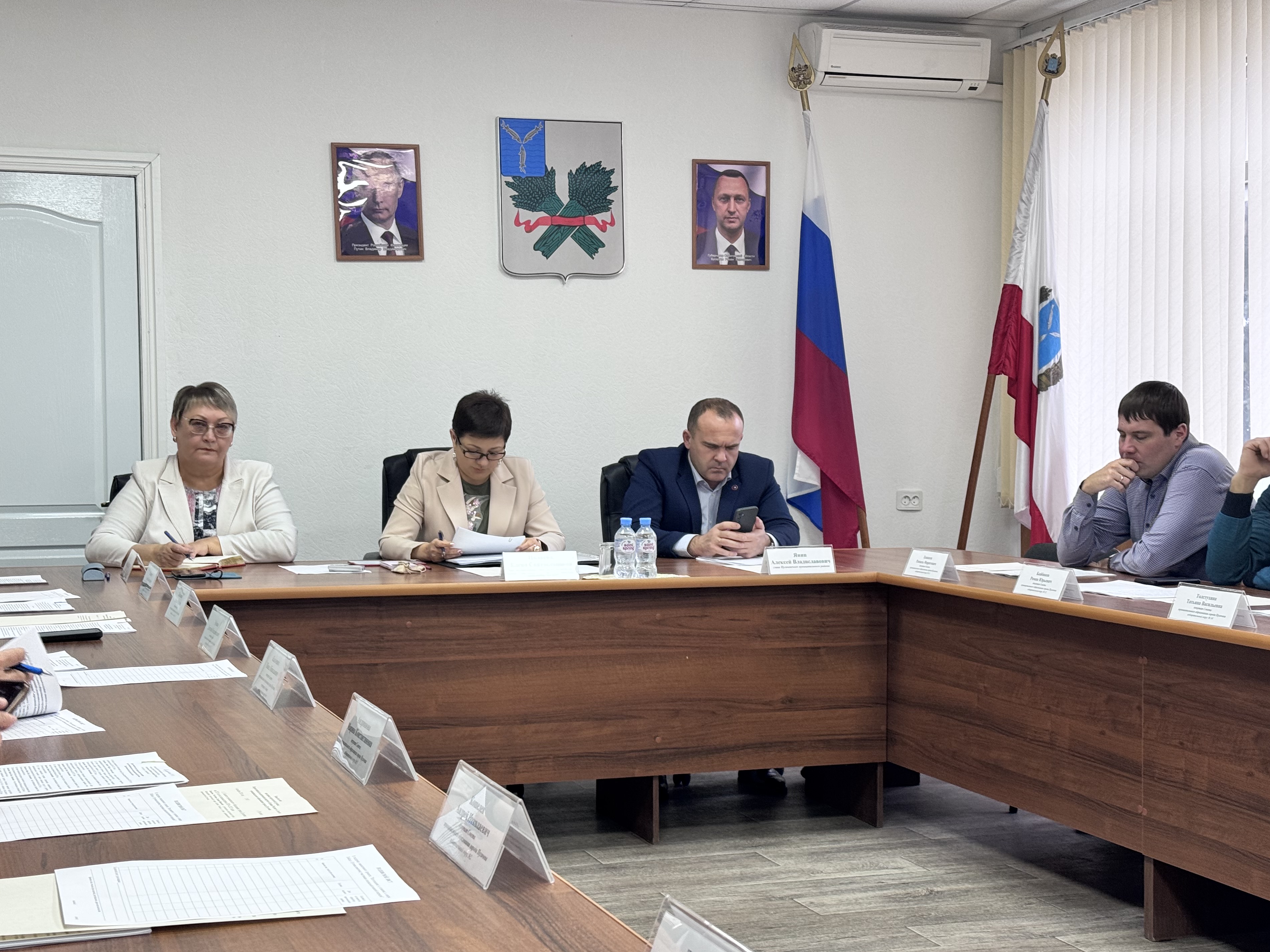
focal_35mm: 51
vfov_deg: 28.6
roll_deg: +0.2
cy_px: 502
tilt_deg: -2.7
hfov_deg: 37.5
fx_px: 1871
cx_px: 615
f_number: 1.78
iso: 100
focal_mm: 6.76
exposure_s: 1/50
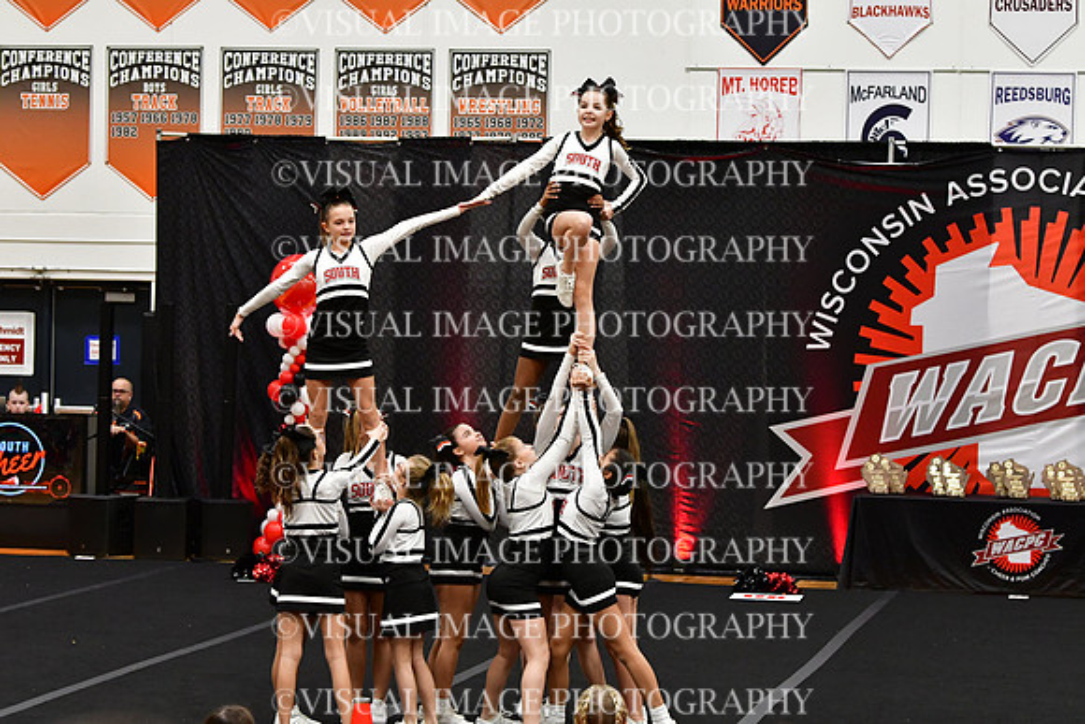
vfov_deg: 13.0
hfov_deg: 19.5
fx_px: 3165
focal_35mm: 105
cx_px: 542
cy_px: 362
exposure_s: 1/400
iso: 4000
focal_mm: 70
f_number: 4
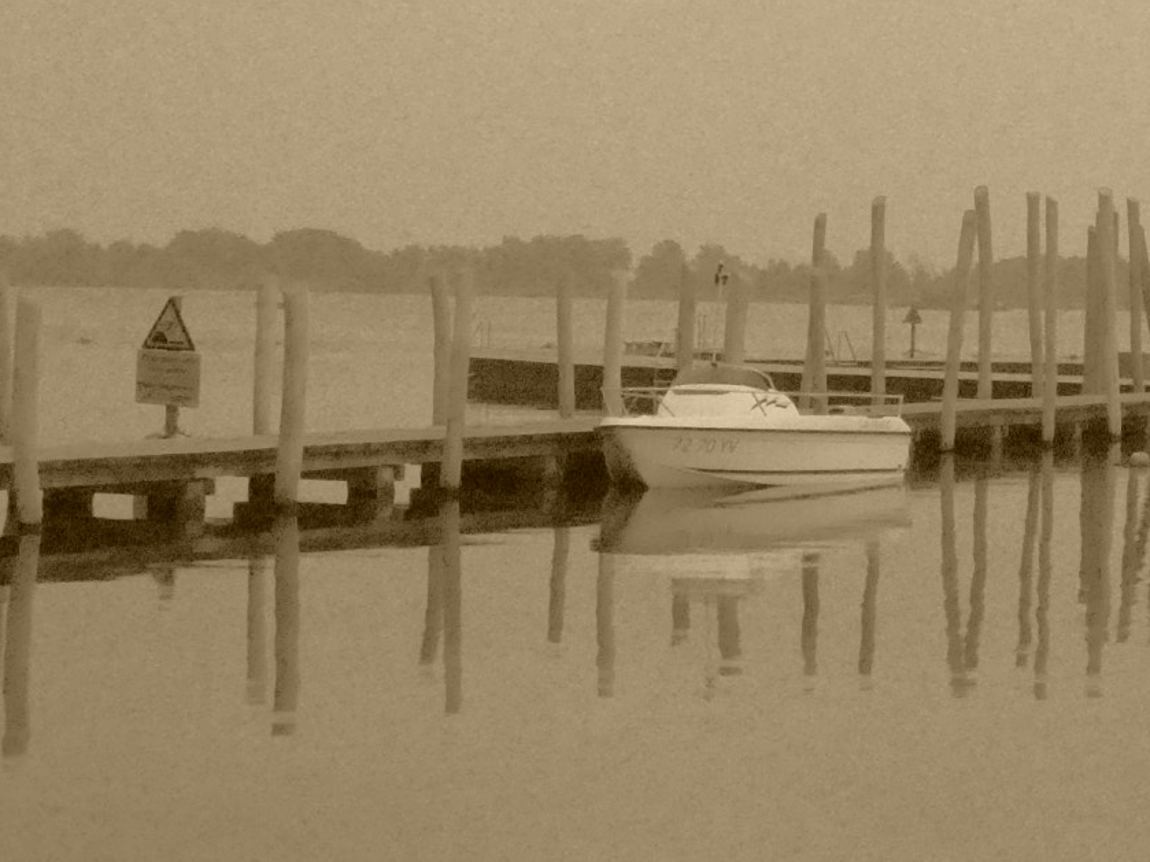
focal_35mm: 105
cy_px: 271
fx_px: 3488
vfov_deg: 14.1
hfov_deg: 18.3
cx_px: 1121
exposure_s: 1/15
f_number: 3.7
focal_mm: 7.8
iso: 1600
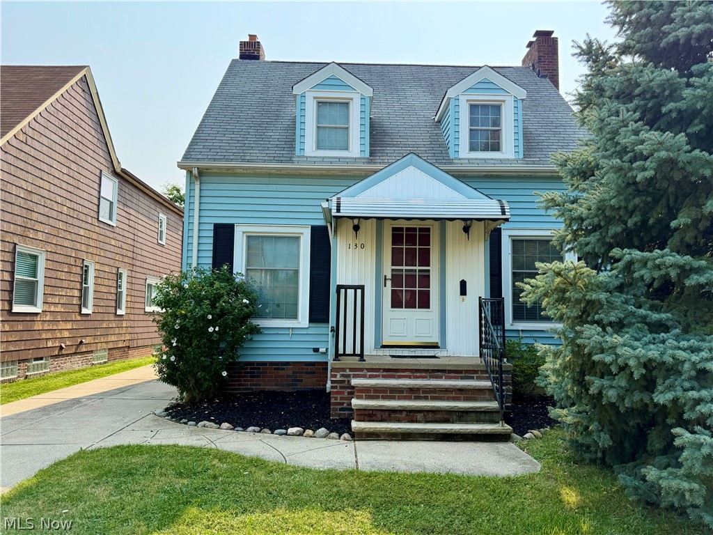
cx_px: 356
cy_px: 268
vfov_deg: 56.8
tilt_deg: +5.9
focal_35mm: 24
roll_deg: -0.8
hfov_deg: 71.6
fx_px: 494
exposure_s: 1/2703
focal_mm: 6.76
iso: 100
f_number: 1.78
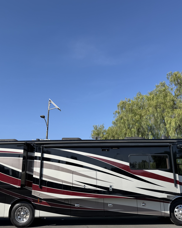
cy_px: 115
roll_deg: +0.6
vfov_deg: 55.7
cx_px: 89
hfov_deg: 45.8
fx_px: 215
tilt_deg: +18.3
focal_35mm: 32
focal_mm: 6.76
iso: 80
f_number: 1.78
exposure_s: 1/3759
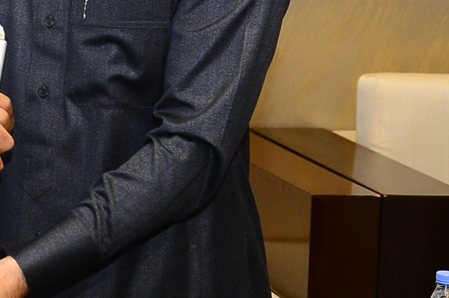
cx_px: -377
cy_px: 8
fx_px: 1918
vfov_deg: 8.8
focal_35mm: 154
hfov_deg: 12.2
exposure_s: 1/100
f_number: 4
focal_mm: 34
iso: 1000
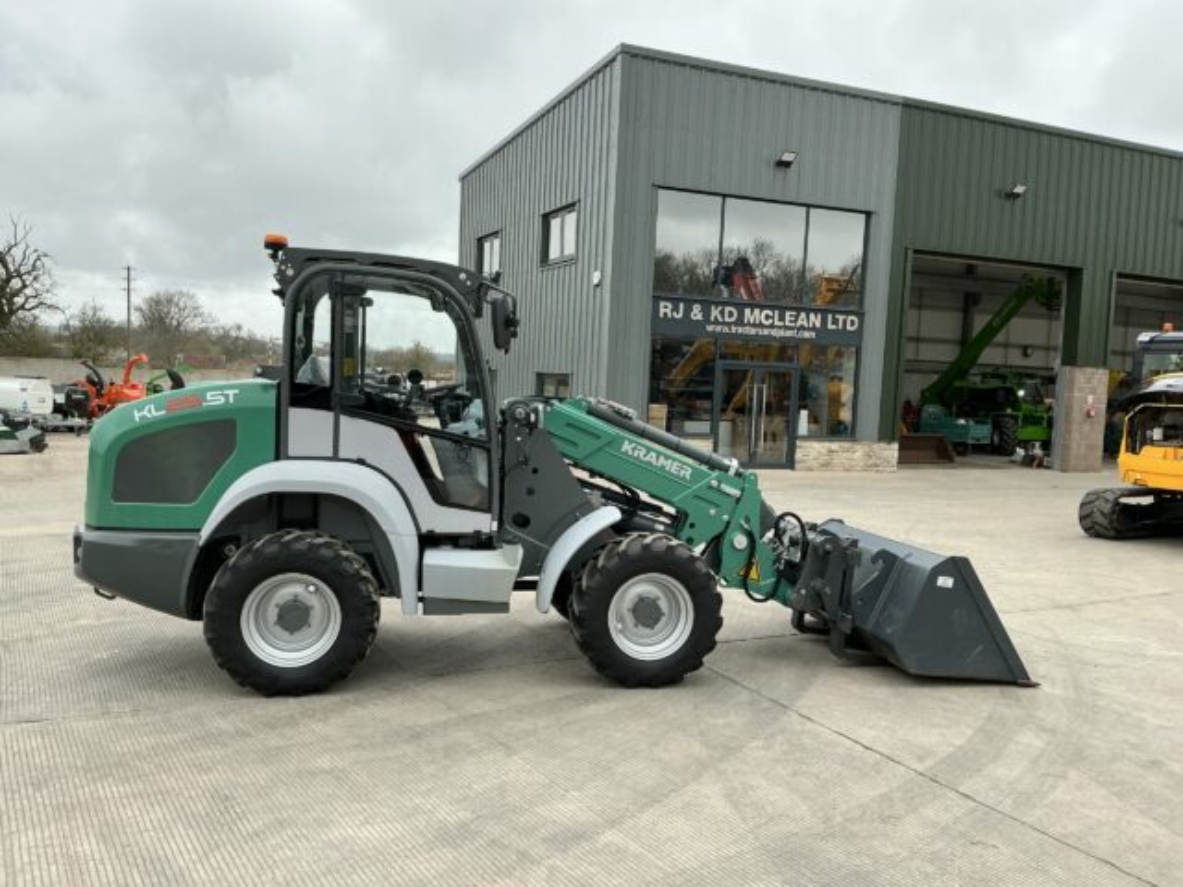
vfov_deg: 49.7
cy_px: 444
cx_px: 592
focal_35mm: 28
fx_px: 957
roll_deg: -2.6
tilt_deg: -2.9
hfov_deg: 63.4
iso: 25
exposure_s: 1/439
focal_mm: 3
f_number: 1.8
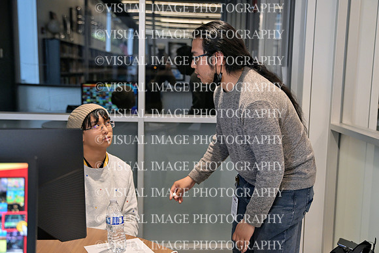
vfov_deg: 28.1
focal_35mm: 48
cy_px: 126
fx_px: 505
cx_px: 190
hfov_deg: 41.1
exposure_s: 1/250
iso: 1600
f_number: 2.8
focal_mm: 48
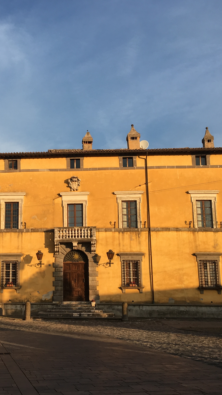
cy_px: 198
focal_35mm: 43
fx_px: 450
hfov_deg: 27.3
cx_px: 51
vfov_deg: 47.4
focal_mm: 4.15
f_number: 2.2
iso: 25
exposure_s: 1/793
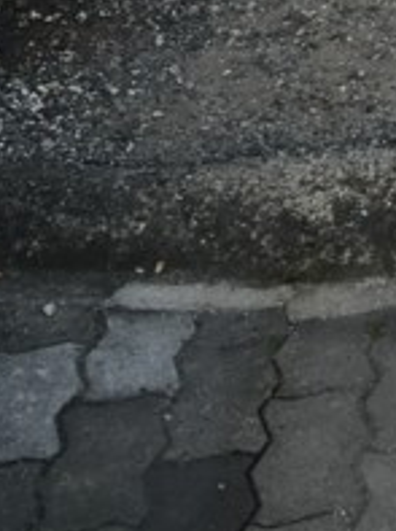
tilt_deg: -13.2
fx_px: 1806
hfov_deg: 11.5
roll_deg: -1.6
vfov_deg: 15.3
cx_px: 746
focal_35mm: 118
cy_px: -291
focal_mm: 4.15
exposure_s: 1/60
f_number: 2.2
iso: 25
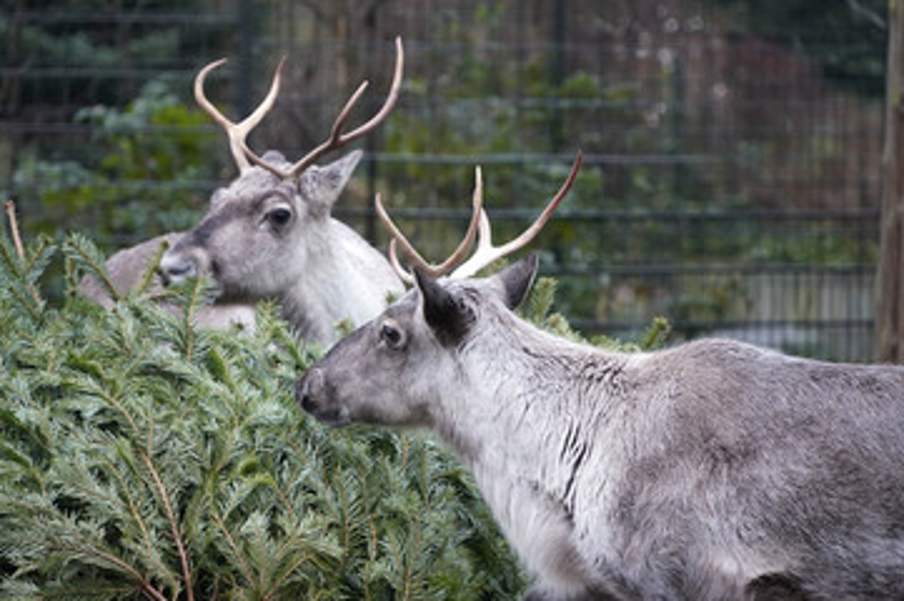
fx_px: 6272
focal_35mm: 250
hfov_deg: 8.2
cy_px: 328
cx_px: 407
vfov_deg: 5.5
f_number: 5.6
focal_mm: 200
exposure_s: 1/125
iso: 1600
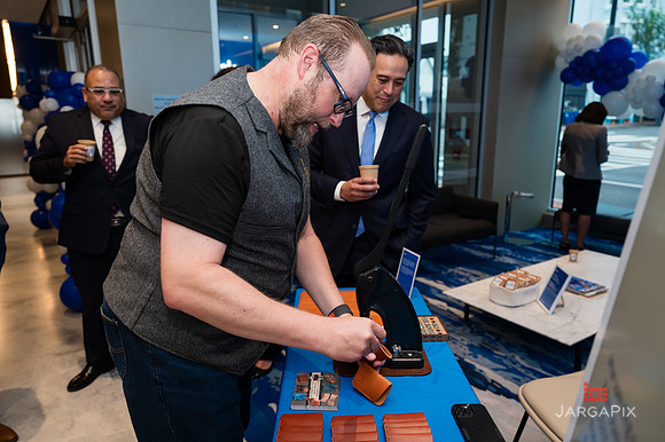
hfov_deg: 70.2
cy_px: 221
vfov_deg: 50.1
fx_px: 473
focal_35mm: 26
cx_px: 332
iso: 400
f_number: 3.2
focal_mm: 25.5
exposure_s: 1/200
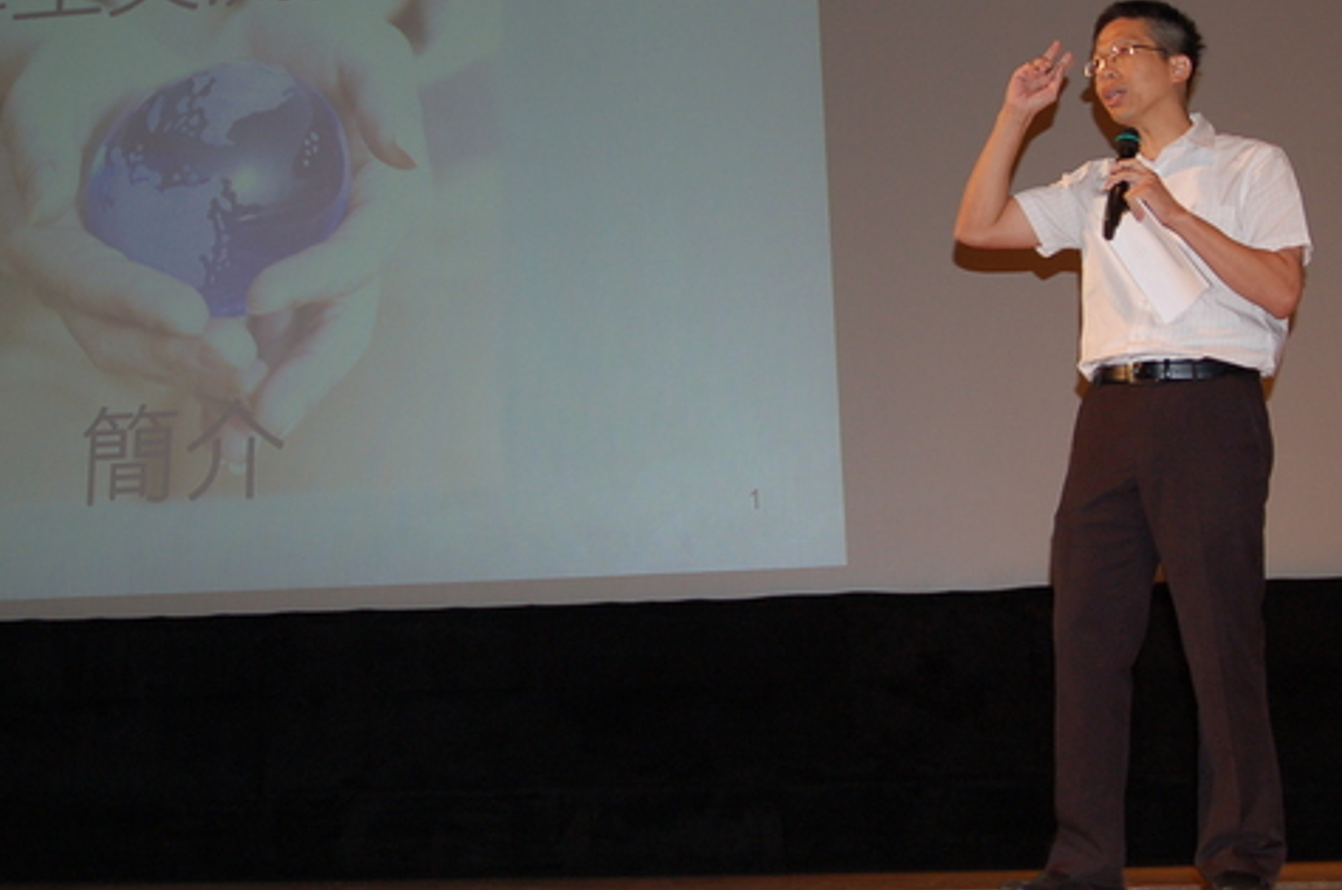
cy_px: 274
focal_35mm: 53
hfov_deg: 37.6
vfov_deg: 25.3
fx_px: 1972
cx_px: 692
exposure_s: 1/60
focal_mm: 24
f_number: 3.3
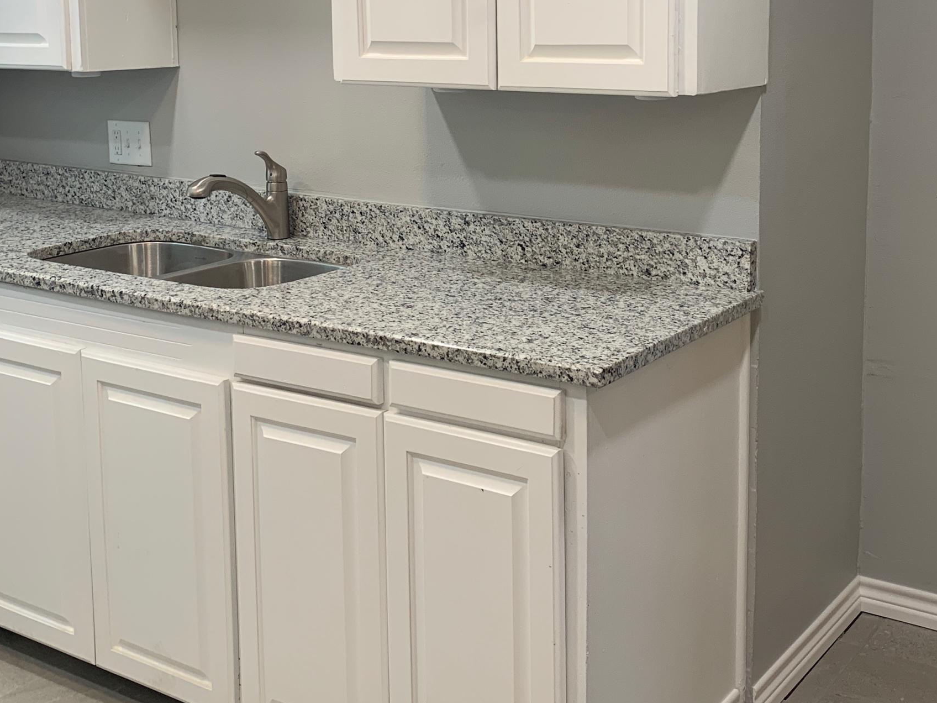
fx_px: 1245
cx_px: 580
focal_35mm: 46
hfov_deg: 41.0
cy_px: 160
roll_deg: +0.1
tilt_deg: -5.6
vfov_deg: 30.9
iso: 50
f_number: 1.8
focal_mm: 4.25
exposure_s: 1/60
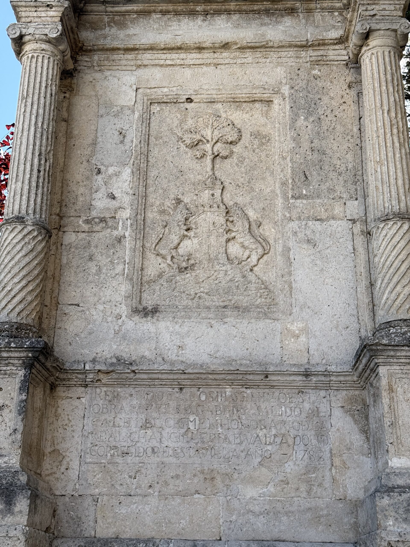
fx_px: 758
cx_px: 205
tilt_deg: +21.8
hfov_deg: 30.3
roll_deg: -1.6
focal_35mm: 48
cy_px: 274
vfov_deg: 39.7
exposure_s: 1/1456
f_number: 1.78
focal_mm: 6.76
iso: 64
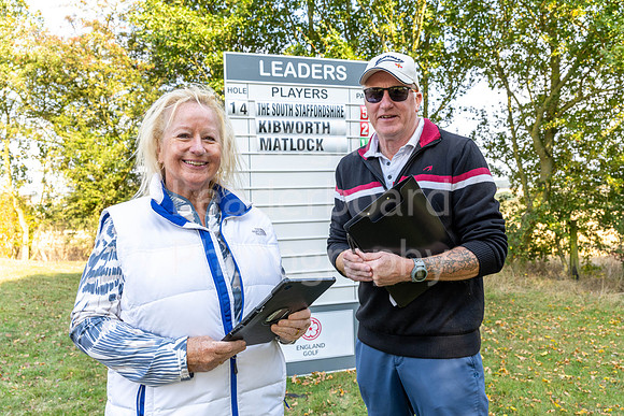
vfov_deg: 45.0
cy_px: 208
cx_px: 312
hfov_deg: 63.6
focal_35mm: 29
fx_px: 503
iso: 250
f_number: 6.3
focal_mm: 29
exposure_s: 1/250
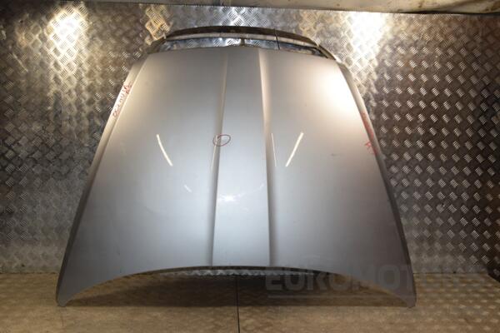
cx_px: 250
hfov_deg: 53.1
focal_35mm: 36
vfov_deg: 36.9
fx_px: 500
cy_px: 166
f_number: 7.1
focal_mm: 24
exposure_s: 1/200
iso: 800
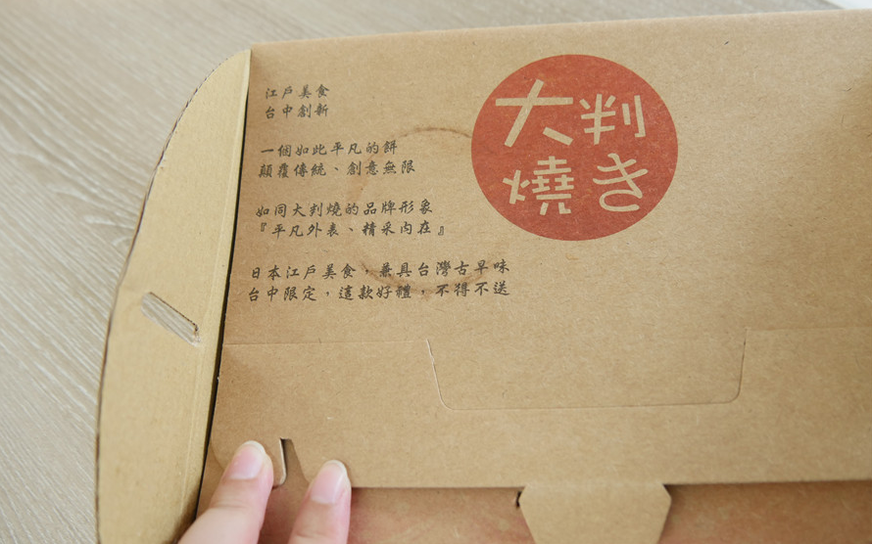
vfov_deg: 41.8
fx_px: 713
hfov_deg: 62.9
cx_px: 432
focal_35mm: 30
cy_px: 242
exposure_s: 1/60
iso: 320
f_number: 3.5
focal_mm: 14
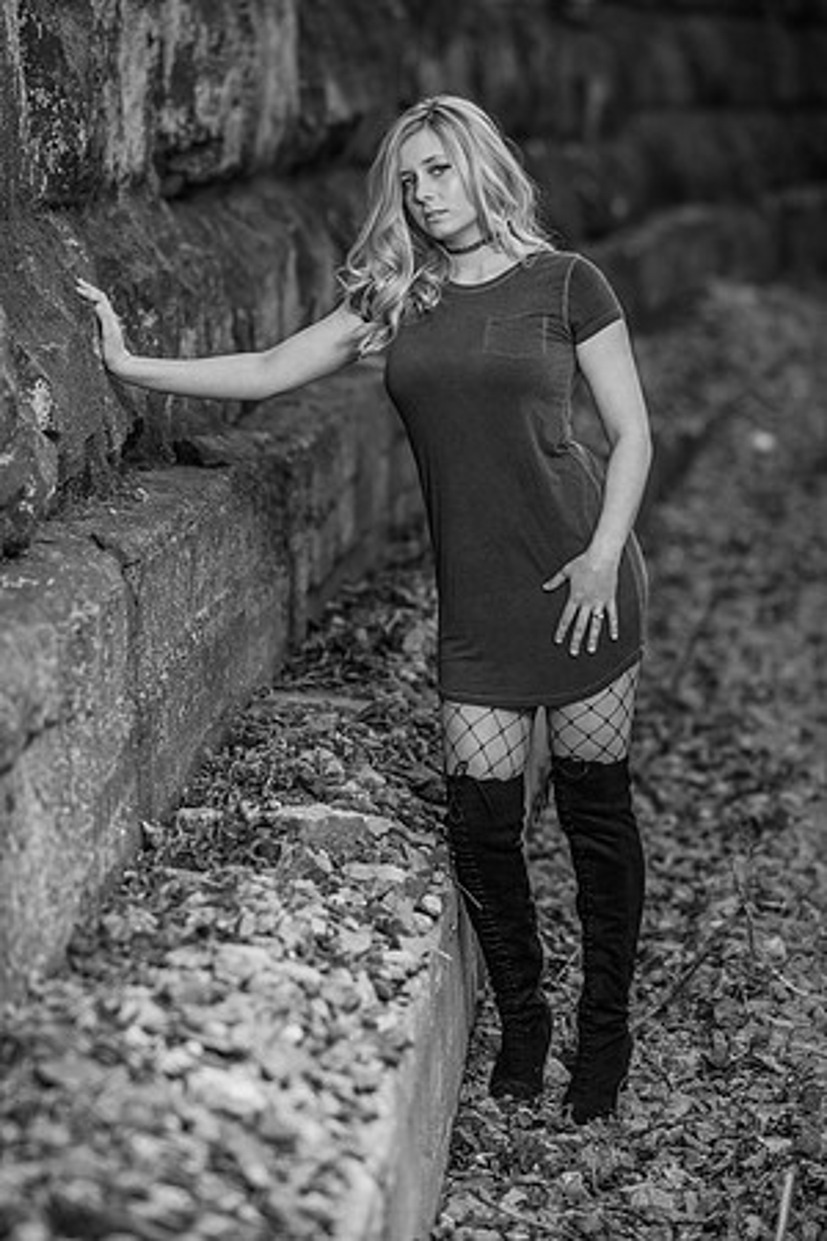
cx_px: 414
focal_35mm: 135
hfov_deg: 10.2
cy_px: 620
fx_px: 4652
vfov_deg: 15.2
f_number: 2.8
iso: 200
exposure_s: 1/320
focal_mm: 135
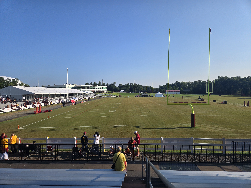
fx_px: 167
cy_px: 94
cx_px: 126
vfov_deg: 58.9
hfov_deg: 73.9
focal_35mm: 23
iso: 25
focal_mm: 5.4
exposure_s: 1/1799
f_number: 1.8
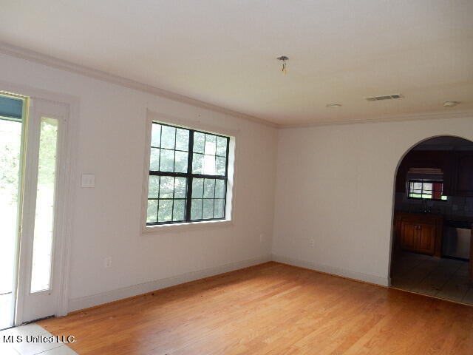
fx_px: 342
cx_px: 236
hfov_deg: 69.4
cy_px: 178
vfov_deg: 54.9
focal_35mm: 25
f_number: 3.7
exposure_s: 1/30
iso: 160
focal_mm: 4.5
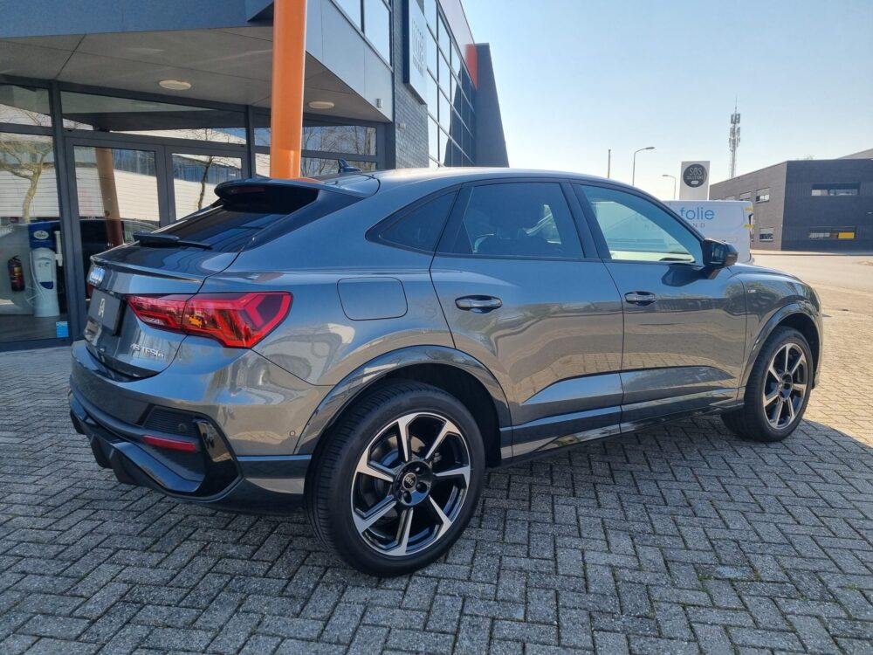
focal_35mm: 26
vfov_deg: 53.1
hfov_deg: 67.3
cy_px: 328
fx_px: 656
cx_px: 436
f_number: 1.8
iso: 50
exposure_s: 1/1280
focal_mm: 5.4
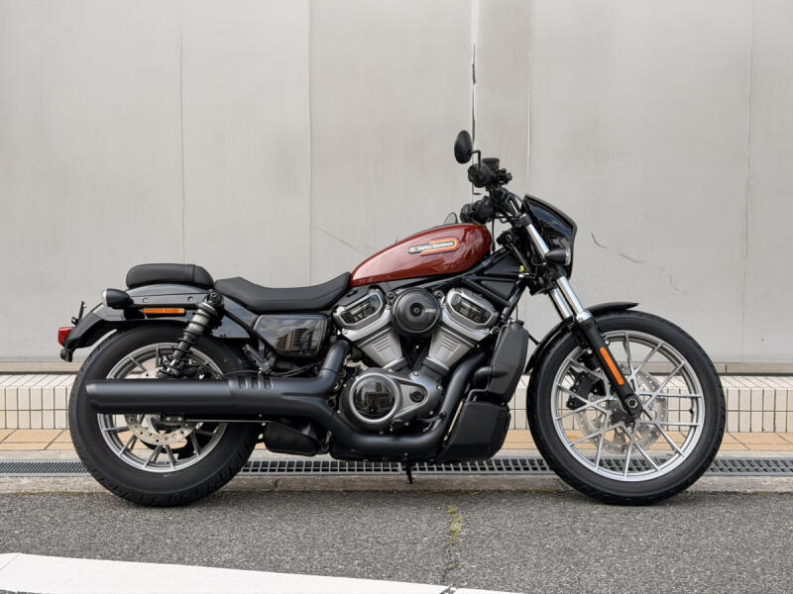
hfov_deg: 39.7
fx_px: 1100
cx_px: 396
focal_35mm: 48
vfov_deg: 30.3
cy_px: 297
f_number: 1.78
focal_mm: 6.76
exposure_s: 1/906
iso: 64
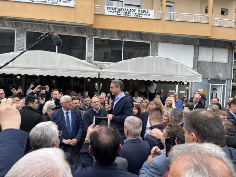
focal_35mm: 26
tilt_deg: -2.4
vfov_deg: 53.1
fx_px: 177
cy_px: 88
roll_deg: -3.0
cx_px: 118
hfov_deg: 67.3
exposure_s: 1/967
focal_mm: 5.1
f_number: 1.6
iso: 50
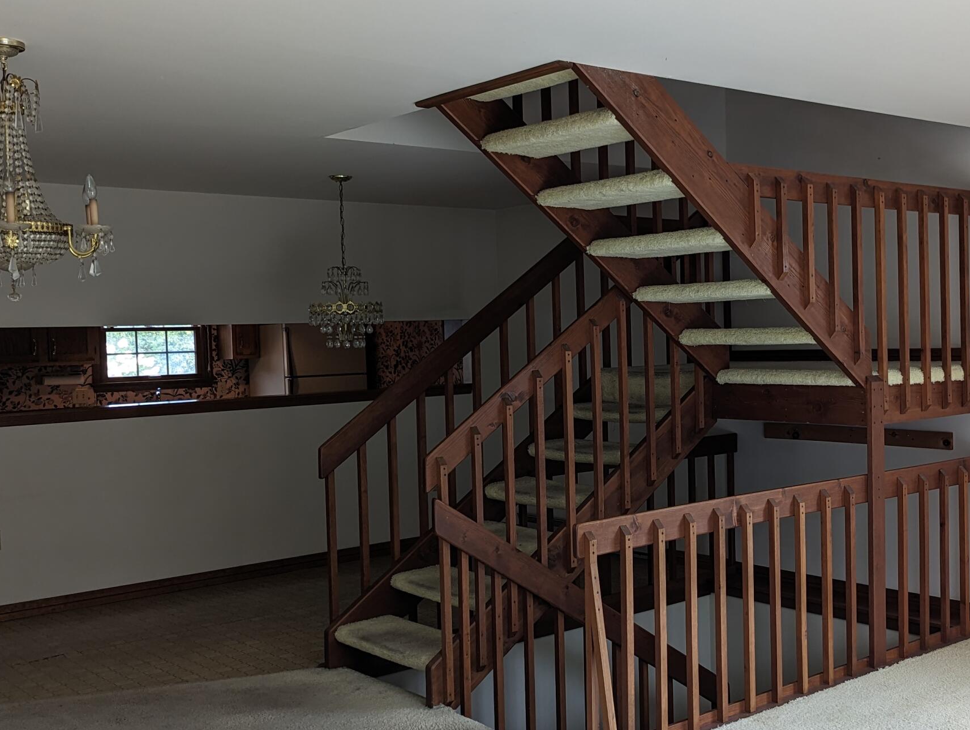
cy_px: 392
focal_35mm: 42
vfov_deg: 34.4
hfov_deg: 44.0
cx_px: 655
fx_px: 1178
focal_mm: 6.81
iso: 40
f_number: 1.85
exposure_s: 1/86.9
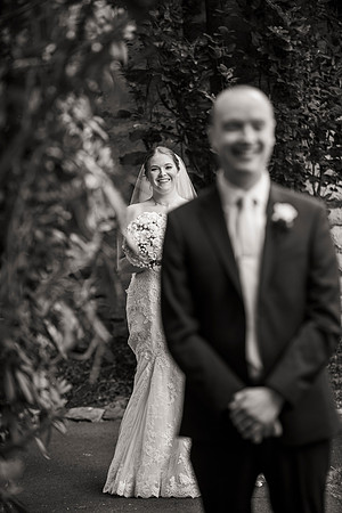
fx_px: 2280
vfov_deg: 12.8
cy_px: 256
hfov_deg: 8.6
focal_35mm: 160
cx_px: 171
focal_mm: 160
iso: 500
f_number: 3.2
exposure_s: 1/200
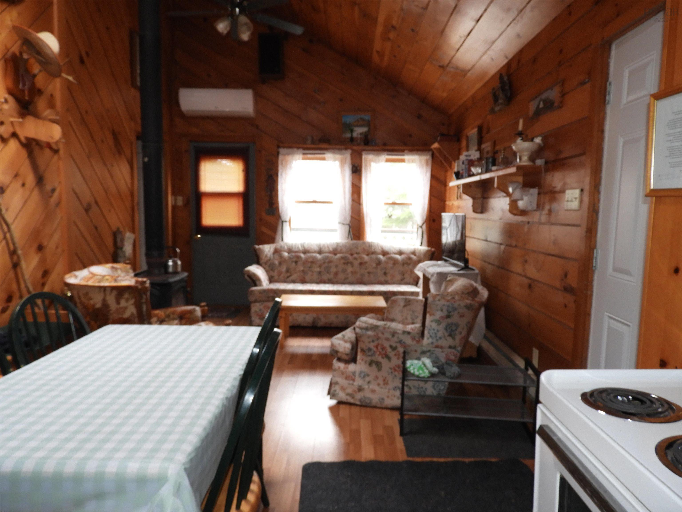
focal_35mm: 24
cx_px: 341
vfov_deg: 56.8
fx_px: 473
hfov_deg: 71.6
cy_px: 256
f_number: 3.3
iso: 200
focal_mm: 4.3
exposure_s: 1/30
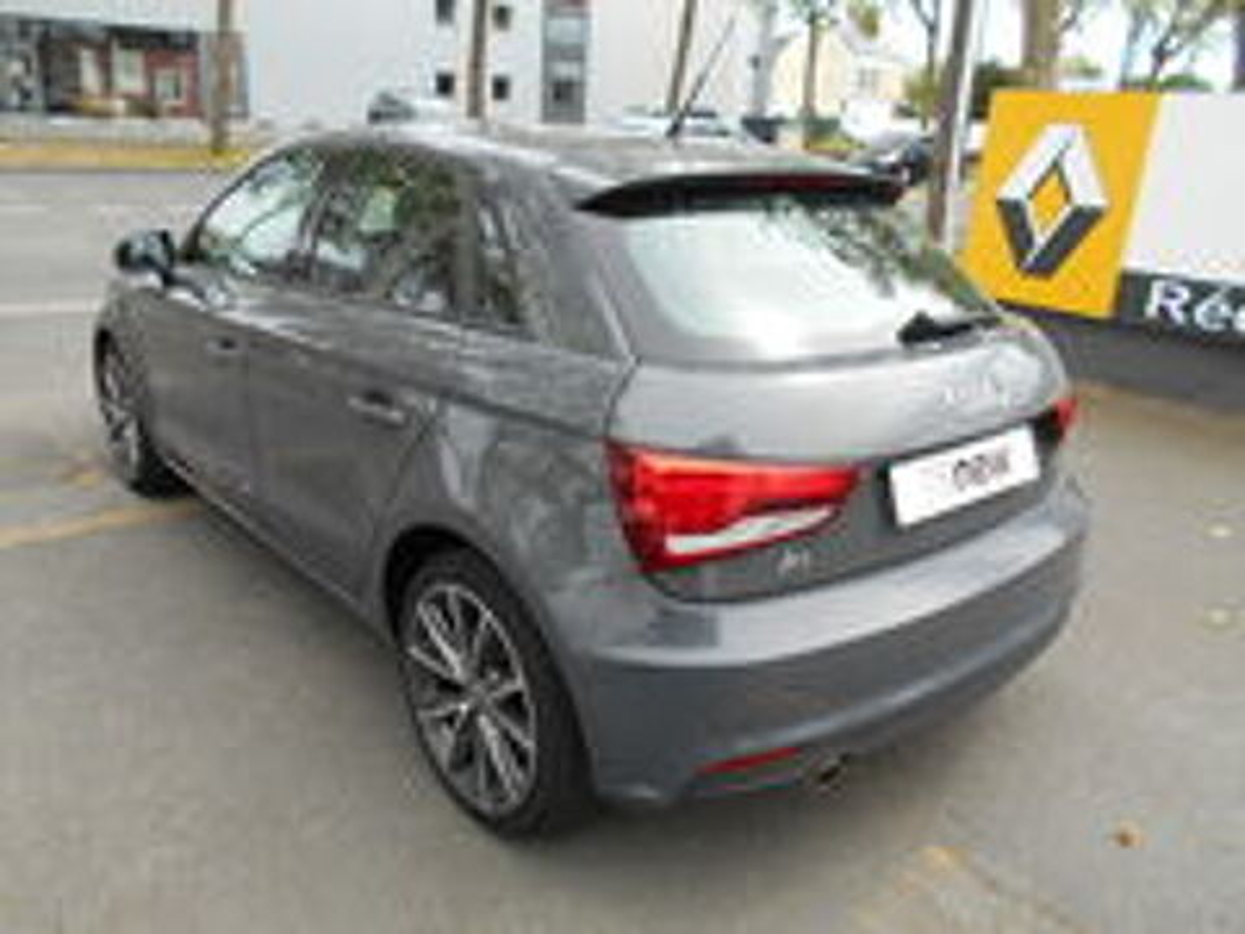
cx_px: 622
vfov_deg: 53.1
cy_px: 467
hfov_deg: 67.3
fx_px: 935
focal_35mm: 26
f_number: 3.2
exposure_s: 1/200
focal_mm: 4.6
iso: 80
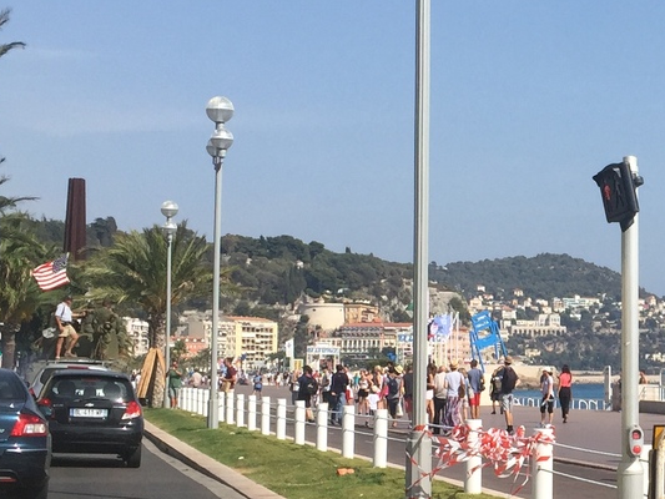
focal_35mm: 87
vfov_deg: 17.0
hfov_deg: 21.4
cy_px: 262
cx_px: 720
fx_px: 1672
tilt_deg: +4.9
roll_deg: +0.1
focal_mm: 4.15
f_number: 2.2
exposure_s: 1/2475
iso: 32
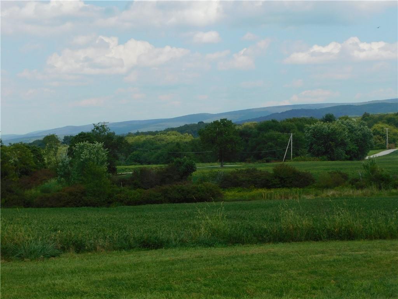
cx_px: 199
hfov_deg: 29.4
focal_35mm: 66
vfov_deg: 22.3
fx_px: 759
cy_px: 150
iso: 125
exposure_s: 1/1000
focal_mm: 11.7
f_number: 4.2
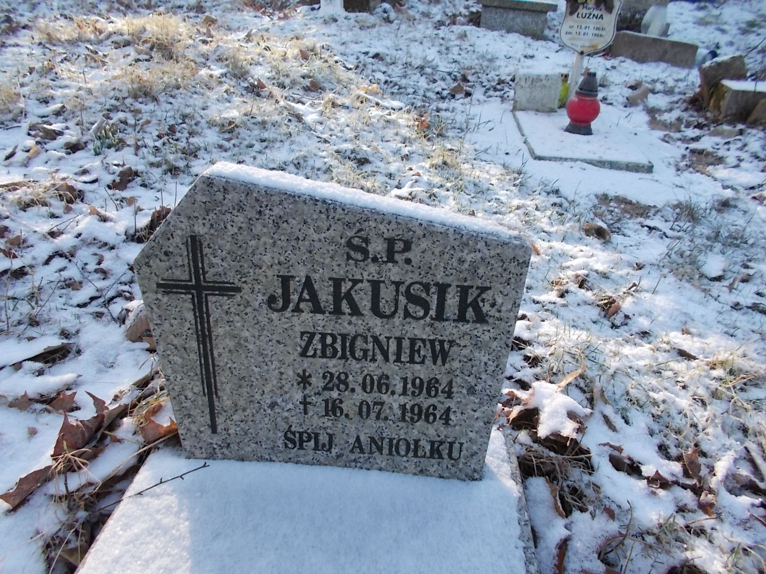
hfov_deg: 67.3
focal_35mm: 26
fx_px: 575
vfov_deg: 53.1
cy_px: 287
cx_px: 383
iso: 80
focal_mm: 4.6
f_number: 3.2
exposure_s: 1/160
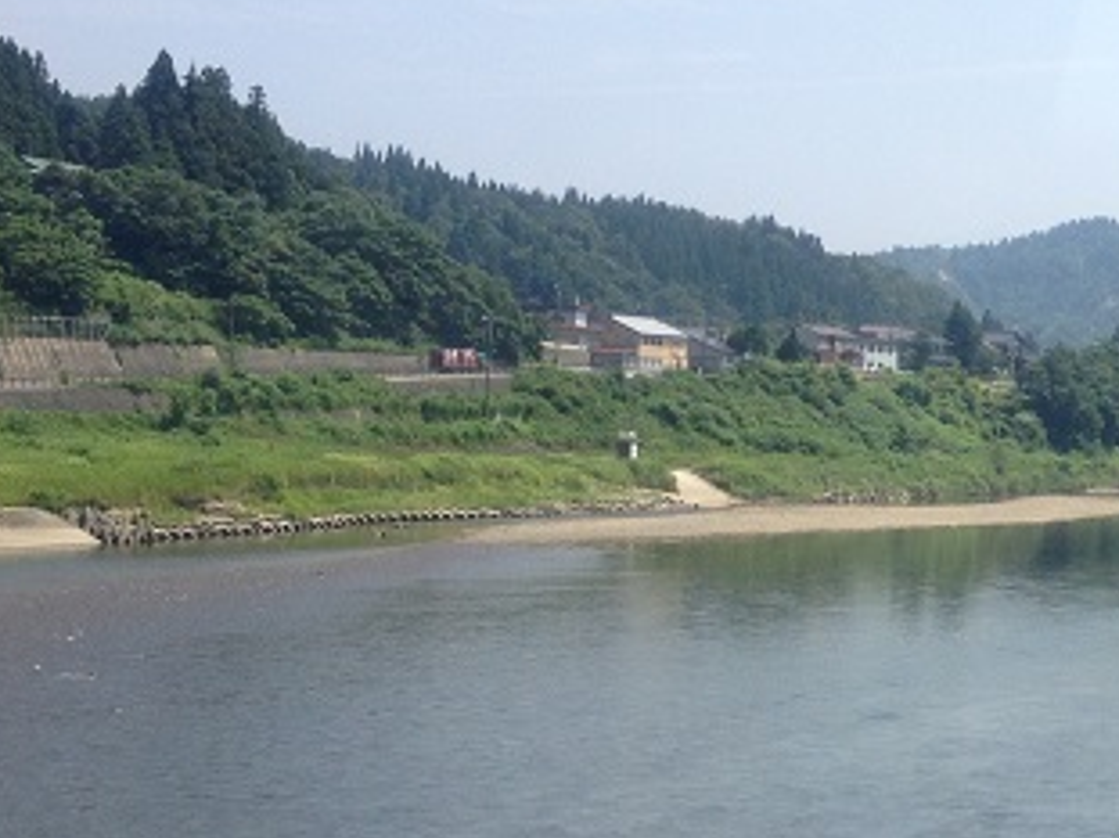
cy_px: 518
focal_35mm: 90
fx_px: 2908
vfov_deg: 16.4
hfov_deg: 20.7
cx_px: 1227
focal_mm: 4.28
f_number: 2.4
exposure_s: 1/1151
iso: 50
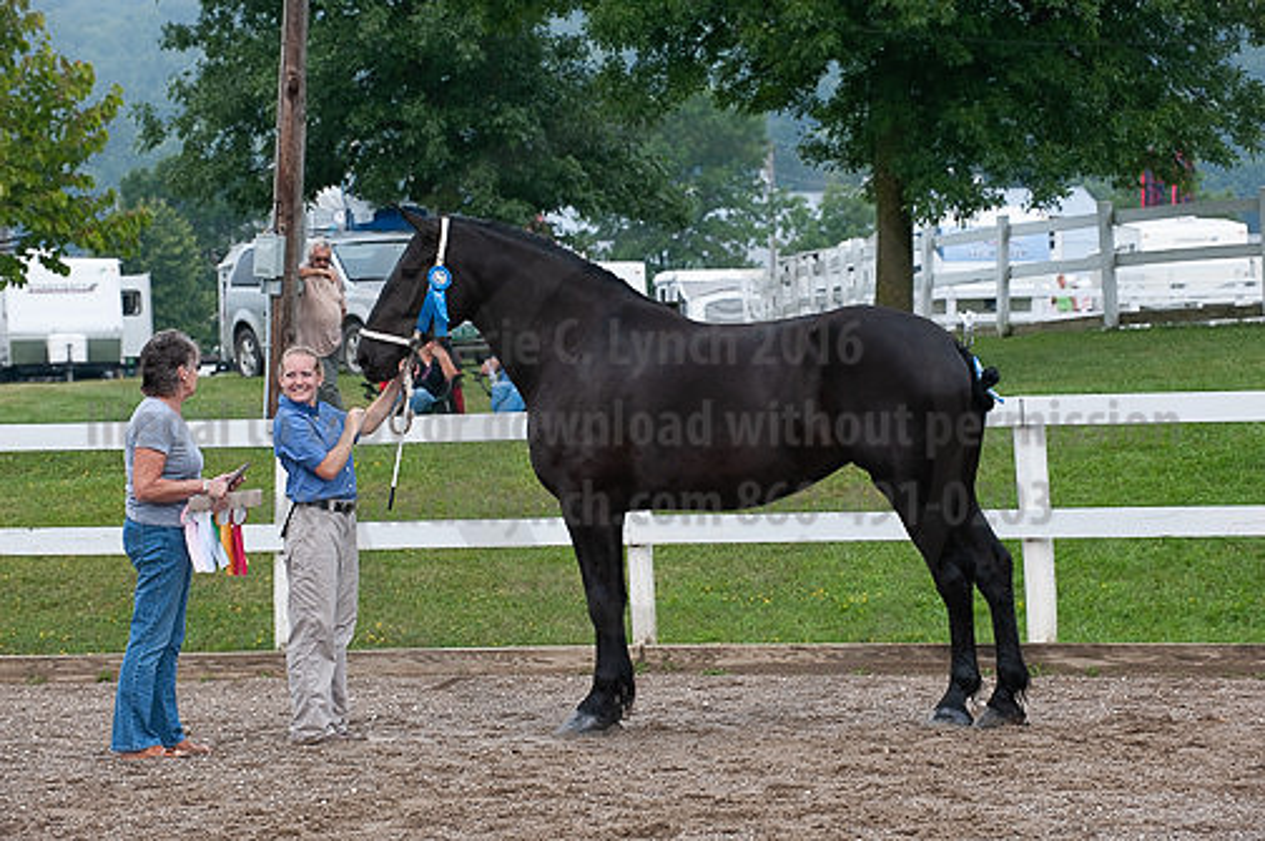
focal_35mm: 140
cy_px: 420
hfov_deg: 14.7
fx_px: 4915
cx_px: 632
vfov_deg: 9.8
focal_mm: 140
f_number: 5.6
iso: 1000
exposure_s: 1/1000
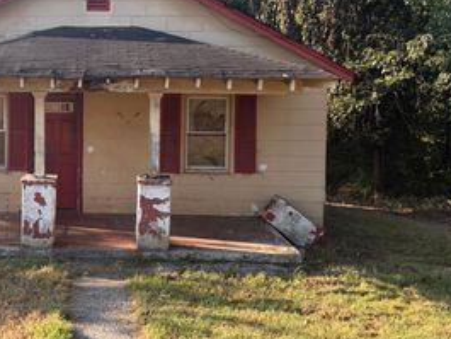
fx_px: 639
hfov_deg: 37.3
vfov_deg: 29.5
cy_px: 118
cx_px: 80
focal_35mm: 49
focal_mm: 5.96
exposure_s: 1/801
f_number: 1.6
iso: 64
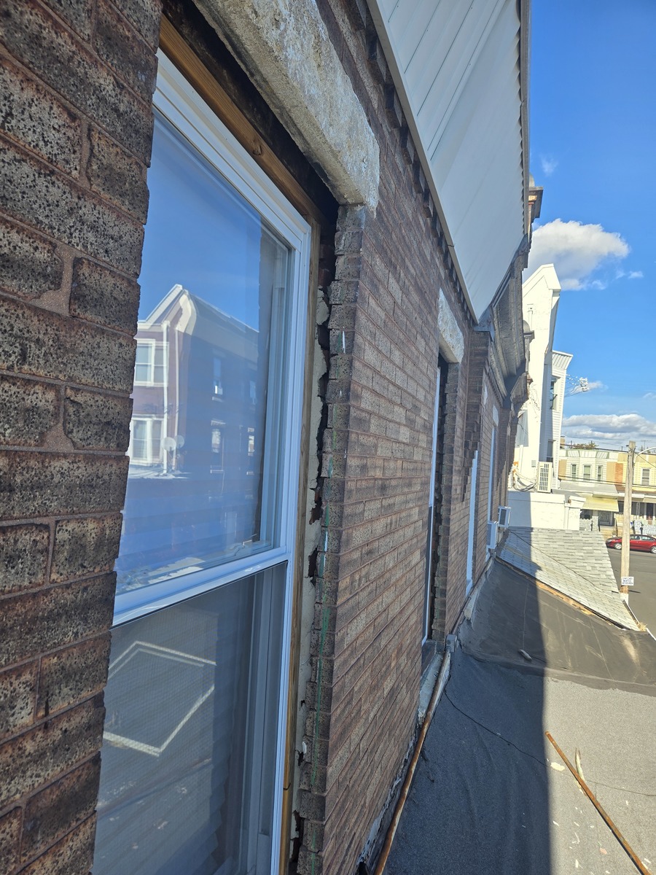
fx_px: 581
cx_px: 328
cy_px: 438
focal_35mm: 23
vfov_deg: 73.9
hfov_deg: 58.9
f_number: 1.8
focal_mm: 5.4
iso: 25
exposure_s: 1/1276
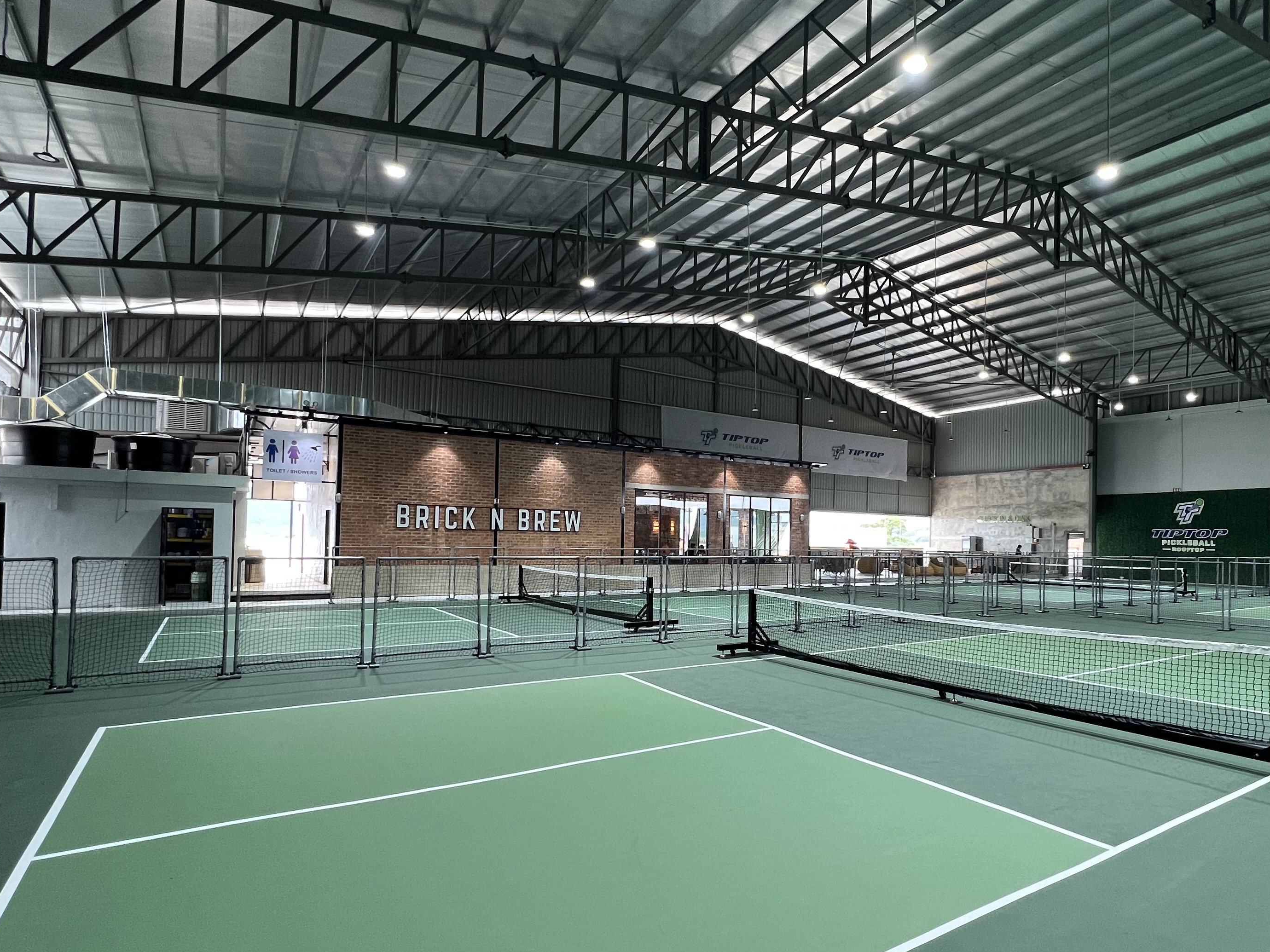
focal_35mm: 19
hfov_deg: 83.4
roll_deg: -1.1
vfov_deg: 68.5
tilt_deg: +1.2
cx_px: 774
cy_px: 524
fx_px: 697
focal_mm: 1.57
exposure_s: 1/50
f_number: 1.8
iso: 160
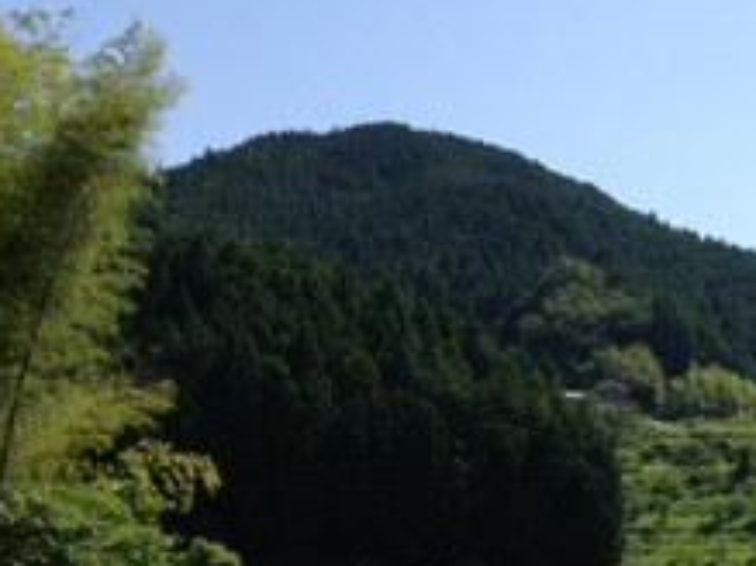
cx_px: 825
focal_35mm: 88
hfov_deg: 21.2
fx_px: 1921
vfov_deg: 16.3
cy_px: 623
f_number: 2.4
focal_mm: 4.28
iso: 50
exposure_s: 1/1534
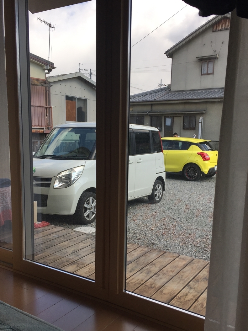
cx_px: 139
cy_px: 181
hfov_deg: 42.9
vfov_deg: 55.3
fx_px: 315
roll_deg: -1.2
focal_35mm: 33
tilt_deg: -11.0
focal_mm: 4.15
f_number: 2.2
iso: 32
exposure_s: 1/706
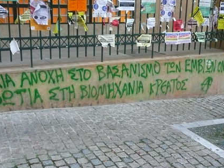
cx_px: 107
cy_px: 79
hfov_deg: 44.8
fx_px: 272
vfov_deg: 34.3
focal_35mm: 42
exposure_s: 1/25
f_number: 3.3
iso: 400
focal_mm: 4.6
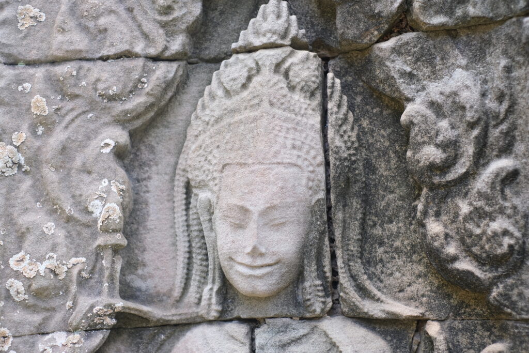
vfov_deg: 25.5
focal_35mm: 53
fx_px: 779
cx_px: 264
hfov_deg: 37.5
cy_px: 176
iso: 320
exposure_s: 1/200
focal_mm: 35
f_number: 2.5
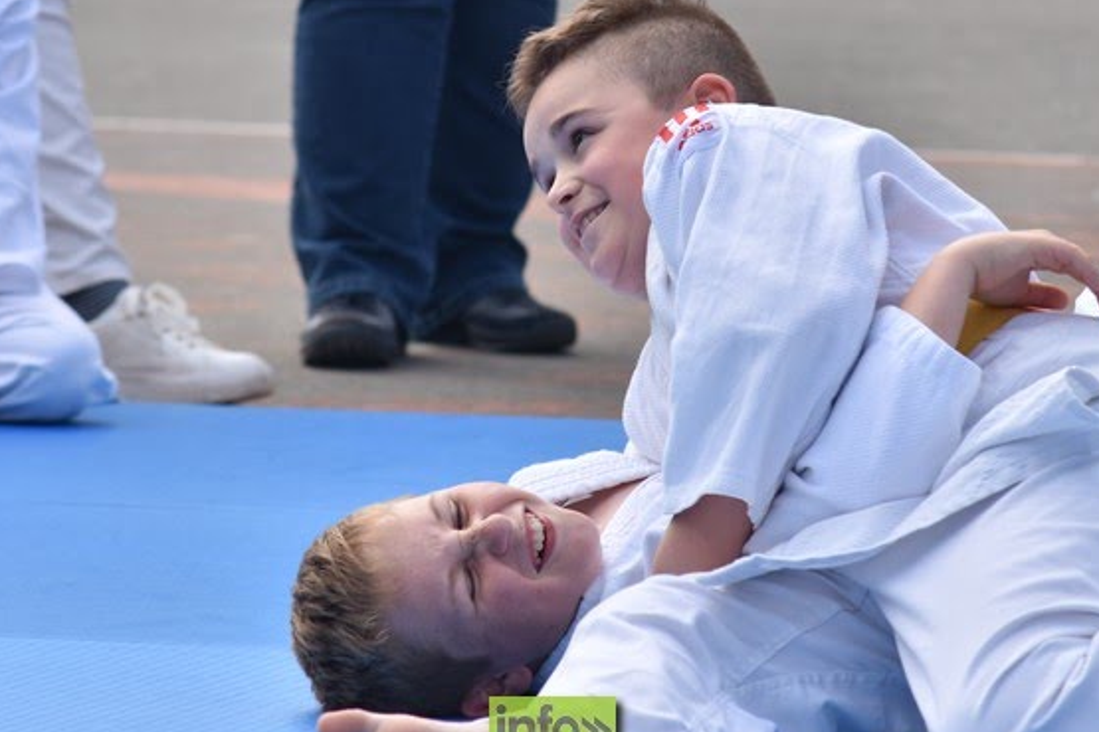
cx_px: 552
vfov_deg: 3.7
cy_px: 130
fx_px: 11414
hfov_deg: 5.5
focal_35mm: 374
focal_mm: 135
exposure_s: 1/500
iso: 100
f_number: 5
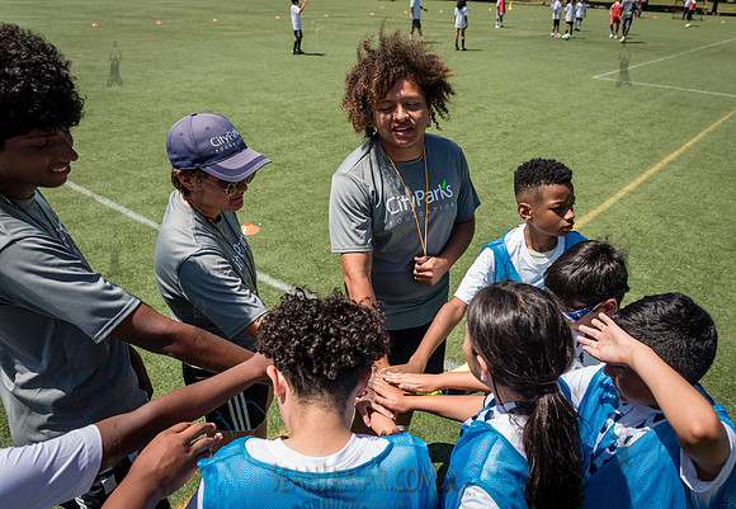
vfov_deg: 48.6
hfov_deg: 65.9
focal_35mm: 27
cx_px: 422
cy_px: 245
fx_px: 564
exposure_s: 1/1600
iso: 200
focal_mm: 24
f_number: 4
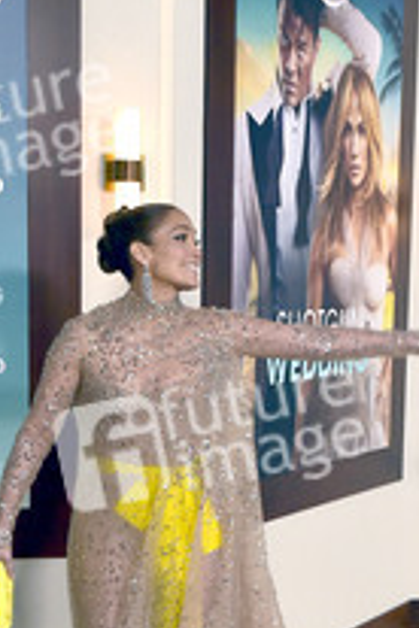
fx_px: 978
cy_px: 592
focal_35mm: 56
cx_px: 299
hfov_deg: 24.0
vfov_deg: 33.3
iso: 400
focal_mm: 29
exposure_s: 1/250
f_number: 6.3
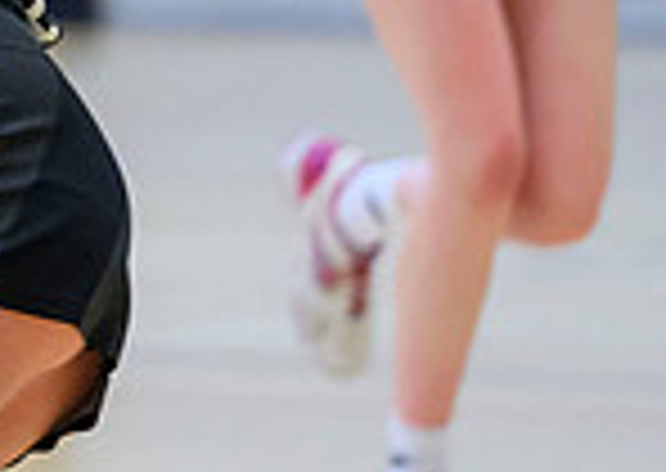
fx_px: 17136
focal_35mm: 908
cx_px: -413
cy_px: -336
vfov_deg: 1.6
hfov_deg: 2.2
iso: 3200
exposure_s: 1/1000
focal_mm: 190
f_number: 3.2
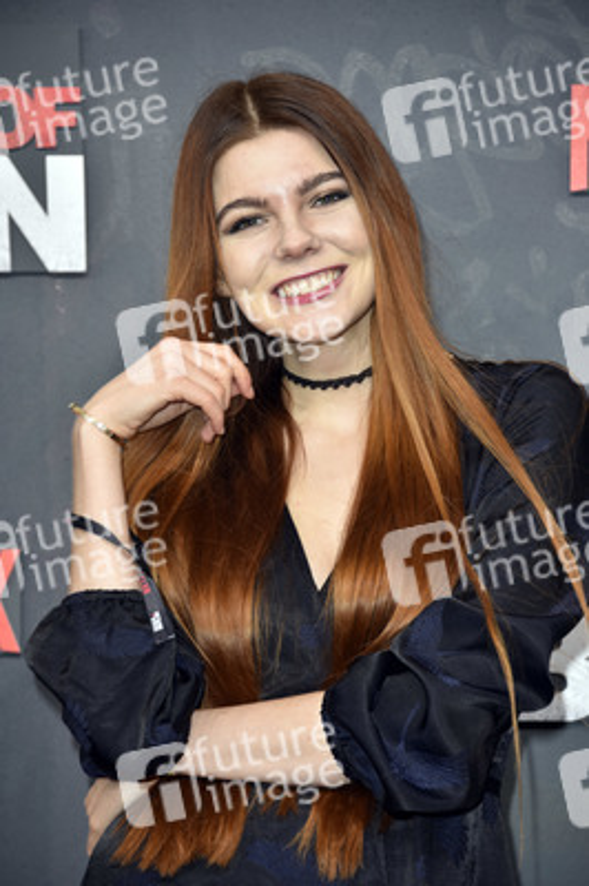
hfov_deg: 8.1
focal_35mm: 170
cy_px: 443
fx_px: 4179
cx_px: 294
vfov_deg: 12.1
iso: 320
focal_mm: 170
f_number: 5.6
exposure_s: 1/200
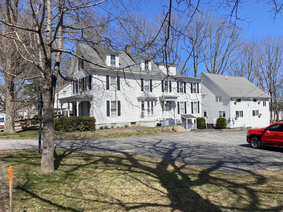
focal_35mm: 26
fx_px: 213
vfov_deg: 53.1
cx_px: 142
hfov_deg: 67.3
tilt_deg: +0.6
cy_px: 106
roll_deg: +1.2
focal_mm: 4.25
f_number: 1.8
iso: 32
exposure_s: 1/3497
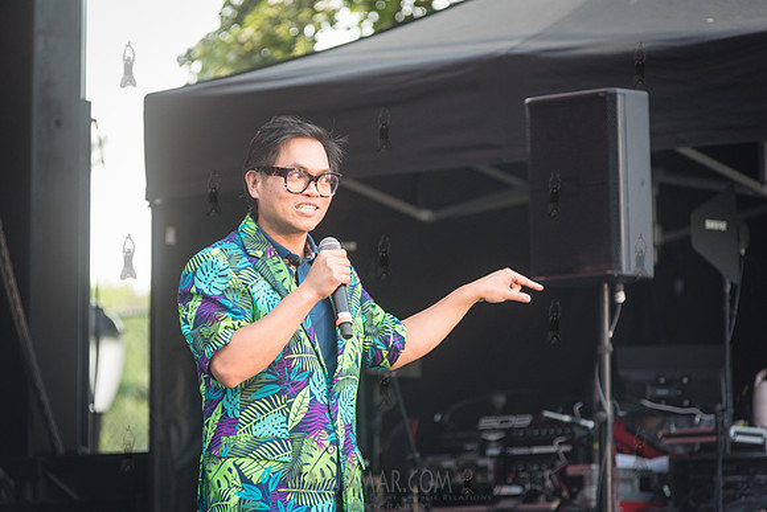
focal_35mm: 200
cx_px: 384
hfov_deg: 10.3
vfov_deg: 6.9
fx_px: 4262
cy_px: 256
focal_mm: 200
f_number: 5
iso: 1000
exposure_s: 1/500
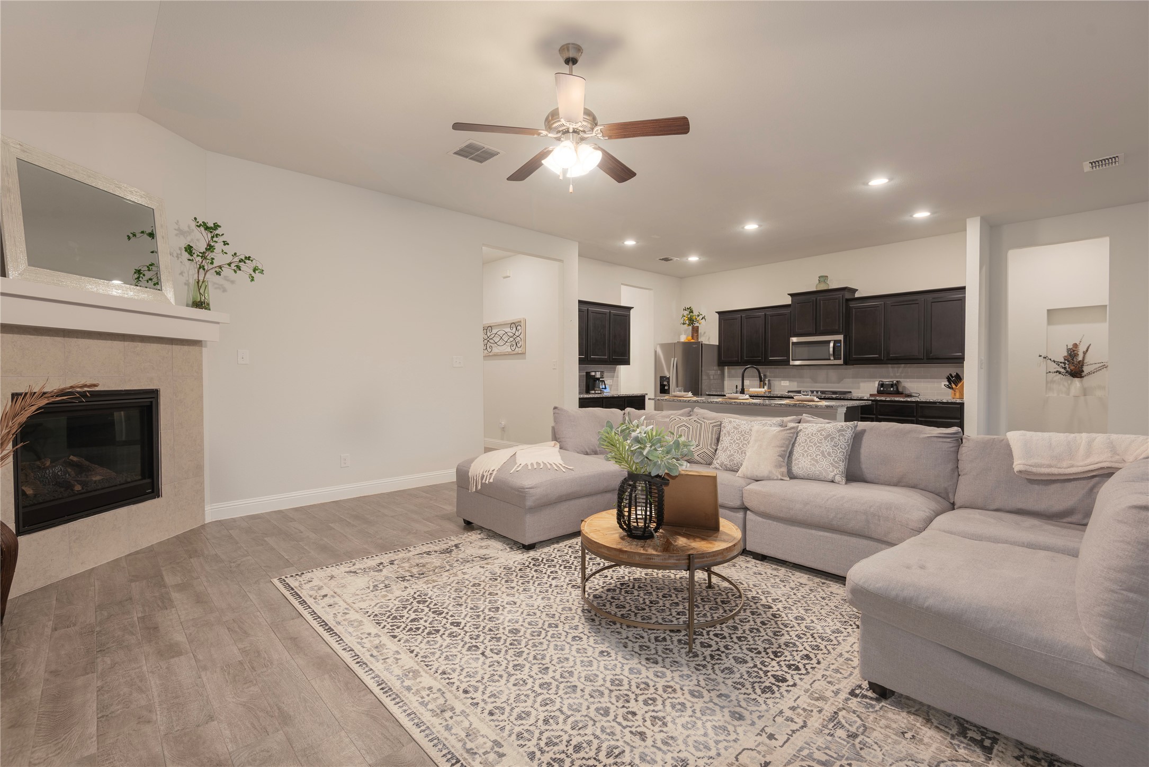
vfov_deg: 73.8
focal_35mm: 16
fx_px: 511
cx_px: 574
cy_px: 384
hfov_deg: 96.7
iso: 100
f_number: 7.1
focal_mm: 16
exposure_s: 1.3
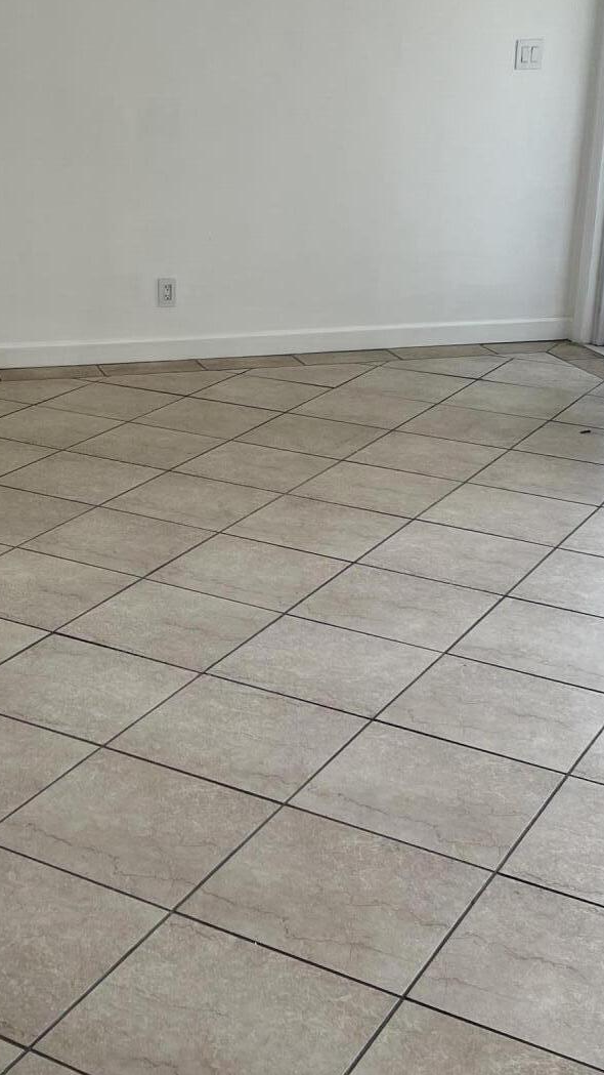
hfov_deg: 21.9
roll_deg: -0.5
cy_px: 461
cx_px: 118
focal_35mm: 54
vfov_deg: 38.4
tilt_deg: -16.1
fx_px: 1538
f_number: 1.5
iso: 40
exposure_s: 1/121
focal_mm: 5.7
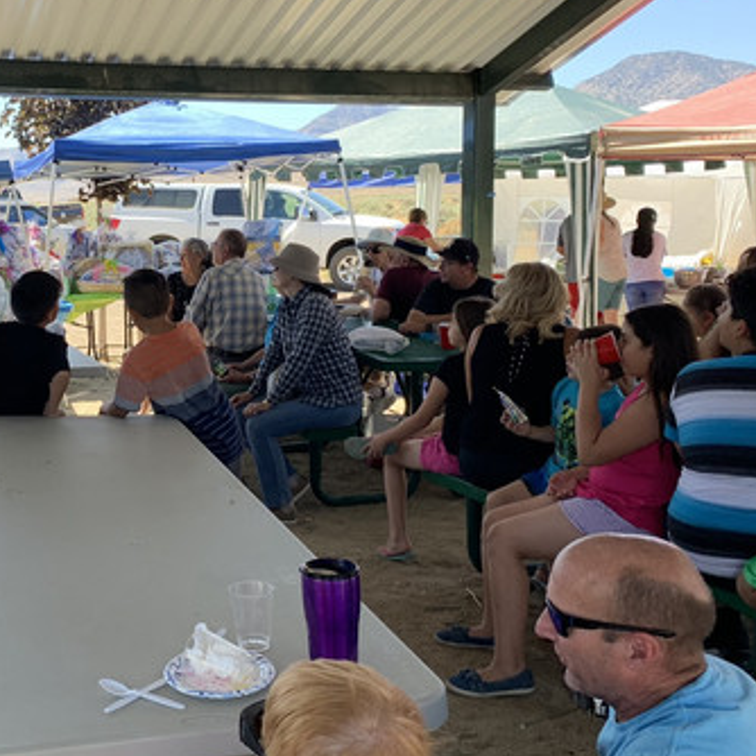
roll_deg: -0.5
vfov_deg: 38.2
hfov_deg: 36.8
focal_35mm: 44
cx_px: 134
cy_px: 310
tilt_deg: -2.7
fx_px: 1087
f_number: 1.8
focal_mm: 4.25
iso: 25
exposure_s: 1/289
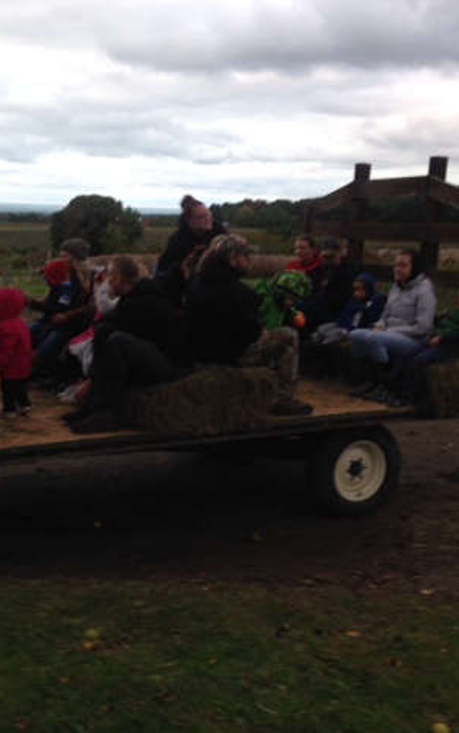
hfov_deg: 27.3
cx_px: 168
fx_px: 940
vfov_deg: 42.6
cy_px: 368
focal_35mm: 47
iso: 50
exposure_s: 1/20
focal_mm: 4.12
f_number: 2.4
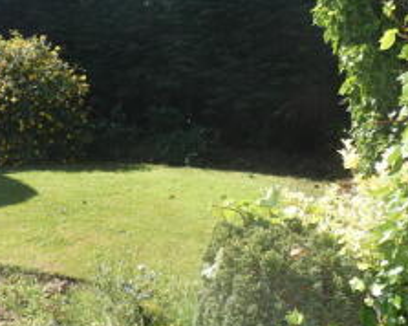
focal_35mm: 51
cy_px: 206
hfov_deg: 35.3
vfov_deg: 29.5
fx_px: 615
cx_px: 72
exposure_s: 1/500
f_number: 2.8
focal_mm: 3.6
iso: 80
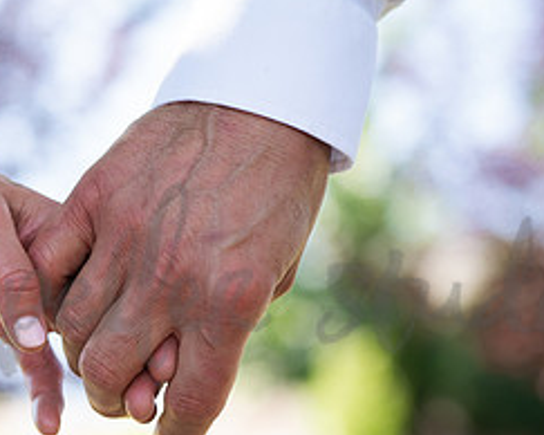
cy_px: 280
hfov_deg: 16.9
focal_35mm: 112
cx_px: 60
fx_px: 1802
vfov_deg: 13.7
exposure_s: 1/400
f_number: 2.2
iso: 100
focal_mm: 50
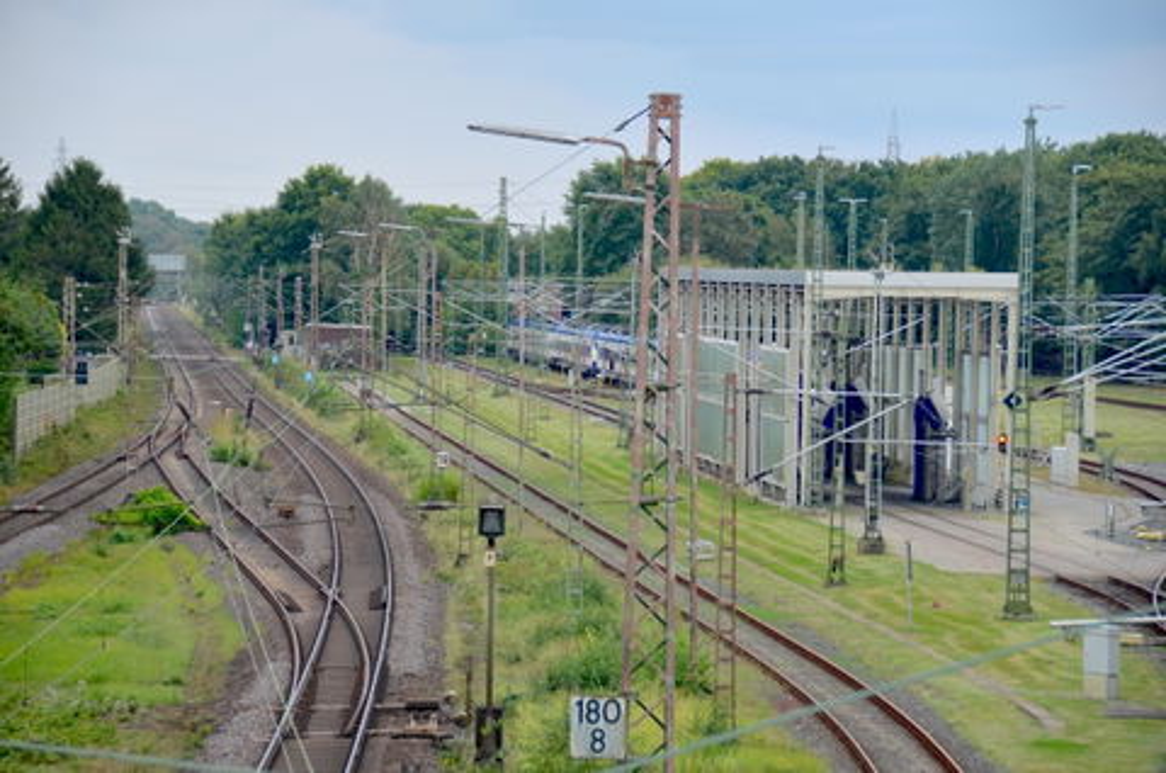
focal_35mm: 142
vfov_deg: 9.6
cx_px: 583
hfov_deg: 14.4
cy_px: 386
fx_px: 4606
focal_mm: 95
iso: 100
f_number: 5.3
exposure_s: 1/100
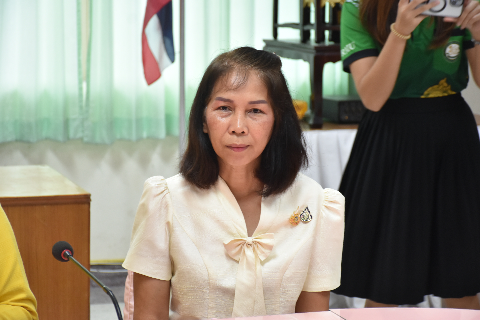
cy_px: 160
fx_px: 1600
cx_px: 240
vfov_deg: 11.4
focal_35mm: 120
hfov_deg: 17.1
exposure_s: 1/30
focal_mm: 80
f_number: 5.3
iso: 800
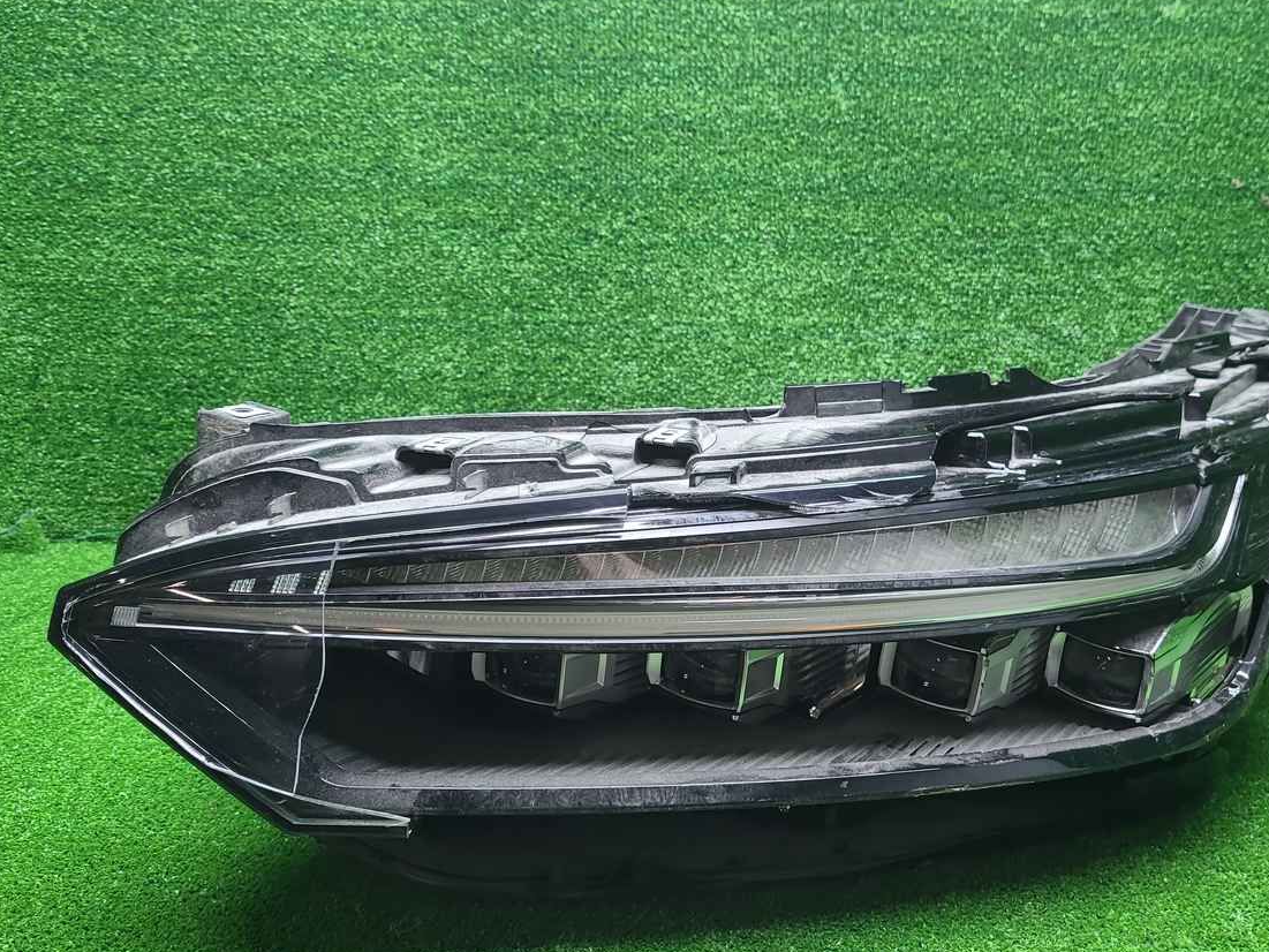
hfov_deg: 53.9
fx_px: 1247
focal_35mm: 34
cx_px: 696
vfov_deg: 41.5
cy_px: 592
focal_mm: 5.4
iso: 120
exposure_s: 1/50
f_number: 1.8
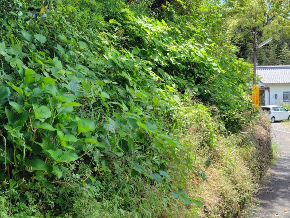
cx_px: 154
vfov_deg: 39.7
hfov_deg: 51.3
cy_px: 111
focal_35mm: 36
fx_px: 302
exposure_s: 1/627
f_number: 1.9
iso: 50
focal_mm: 5.6
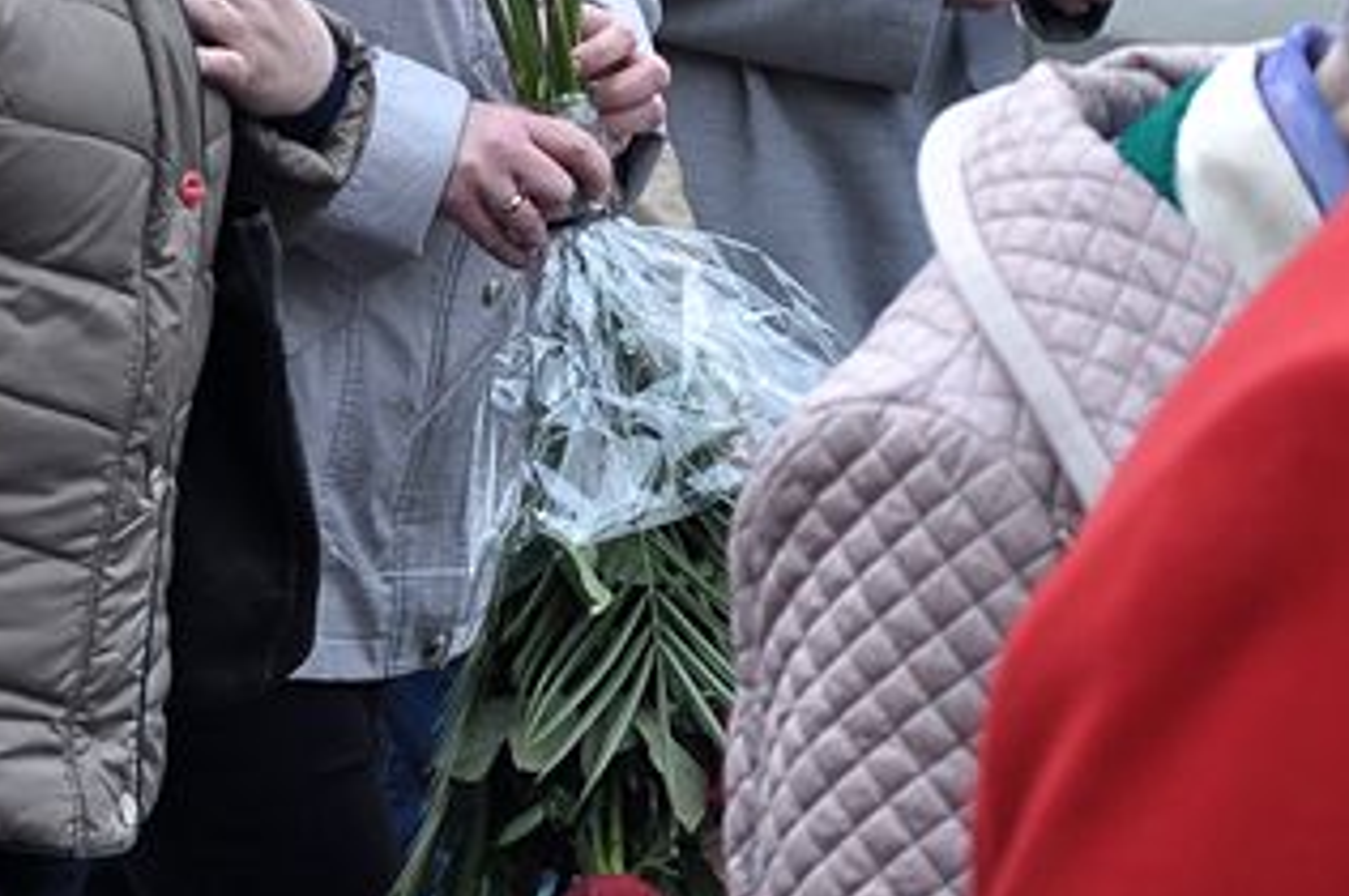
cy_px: -241
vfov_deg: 5.8
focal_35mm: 234
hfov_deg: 8.8
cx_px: 401
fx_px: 8759
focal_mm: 58
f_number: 5.6
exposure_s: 1/500
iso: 320
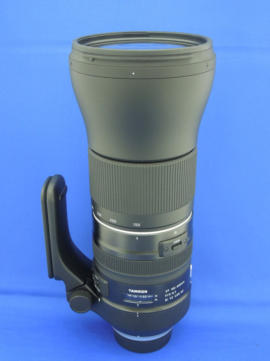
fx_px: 447
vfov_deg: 43.9
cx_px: 135
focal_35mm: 43
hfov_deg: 33.6
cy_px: 180
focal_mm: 7.8
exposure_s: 1/15
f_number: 3.9
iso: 400
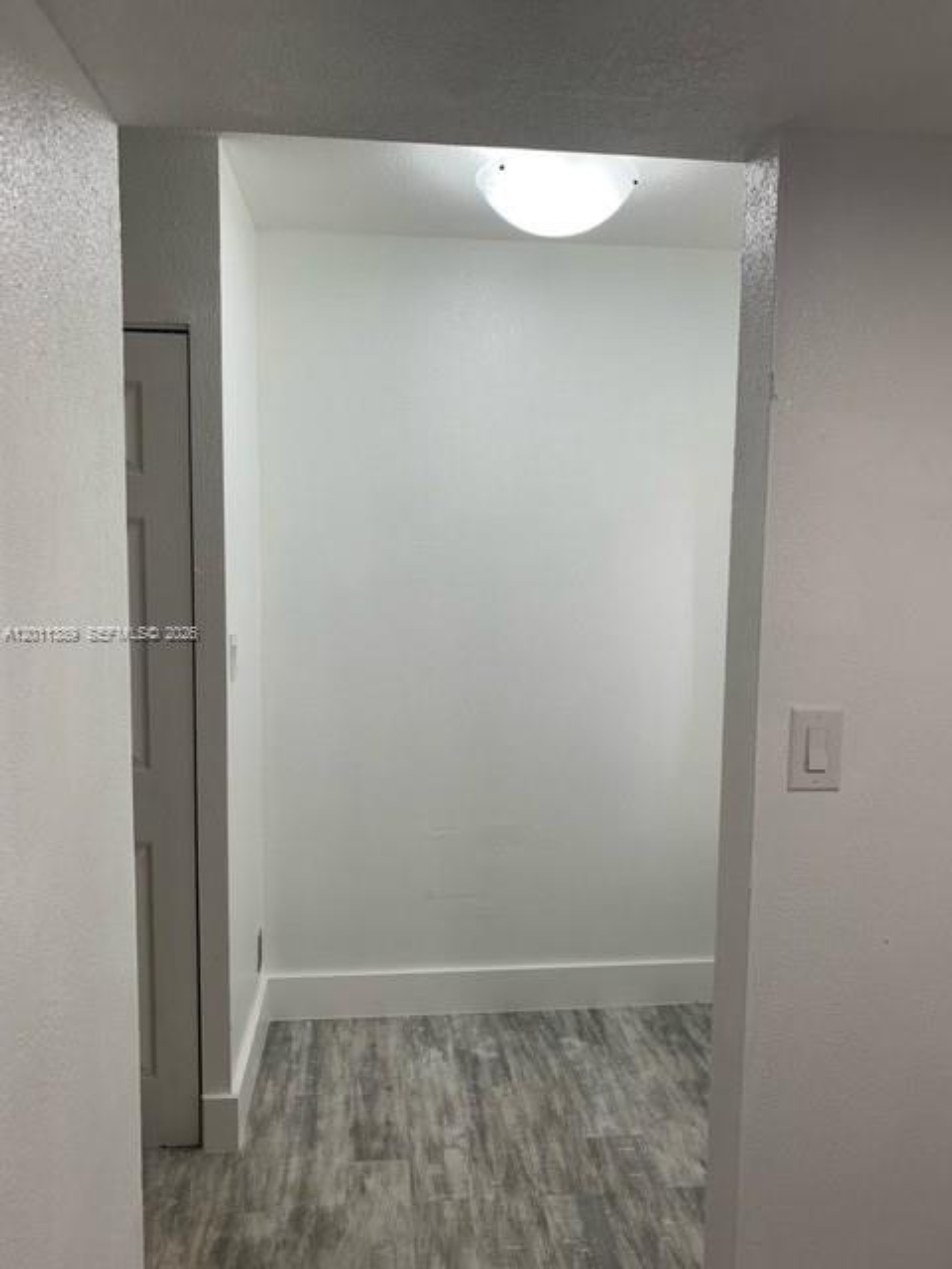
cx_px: 476
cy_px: 634
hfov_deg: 53.1
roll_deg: -0.6
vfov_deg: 67.3
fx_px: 953
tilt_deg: -4.8
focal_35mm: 26
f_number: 1.8
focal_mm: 4.25
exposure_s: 1/120
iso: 50
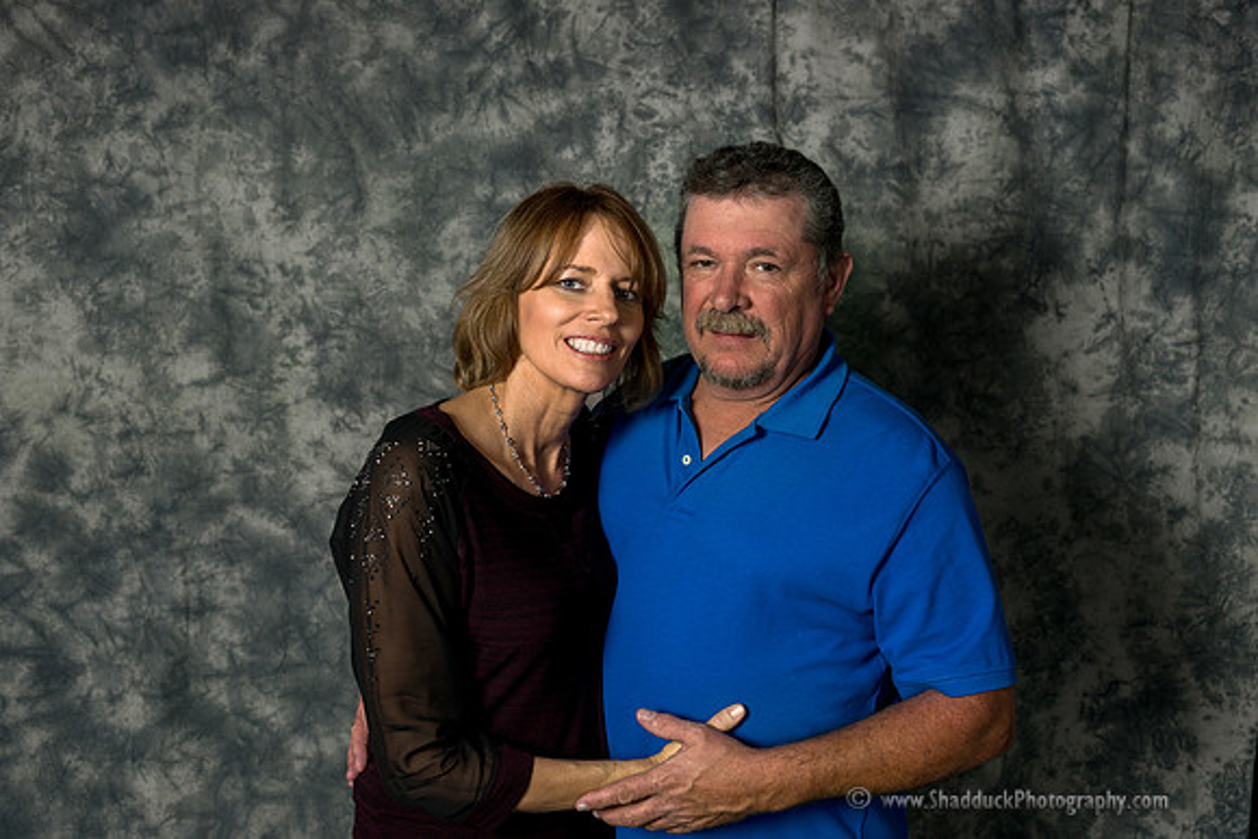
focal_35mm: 30
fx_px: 1049
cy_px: 420
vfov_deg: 43.6
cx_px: 629
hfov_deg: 61.9
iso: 160
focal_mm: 30
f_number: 5.6
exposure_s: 1/160
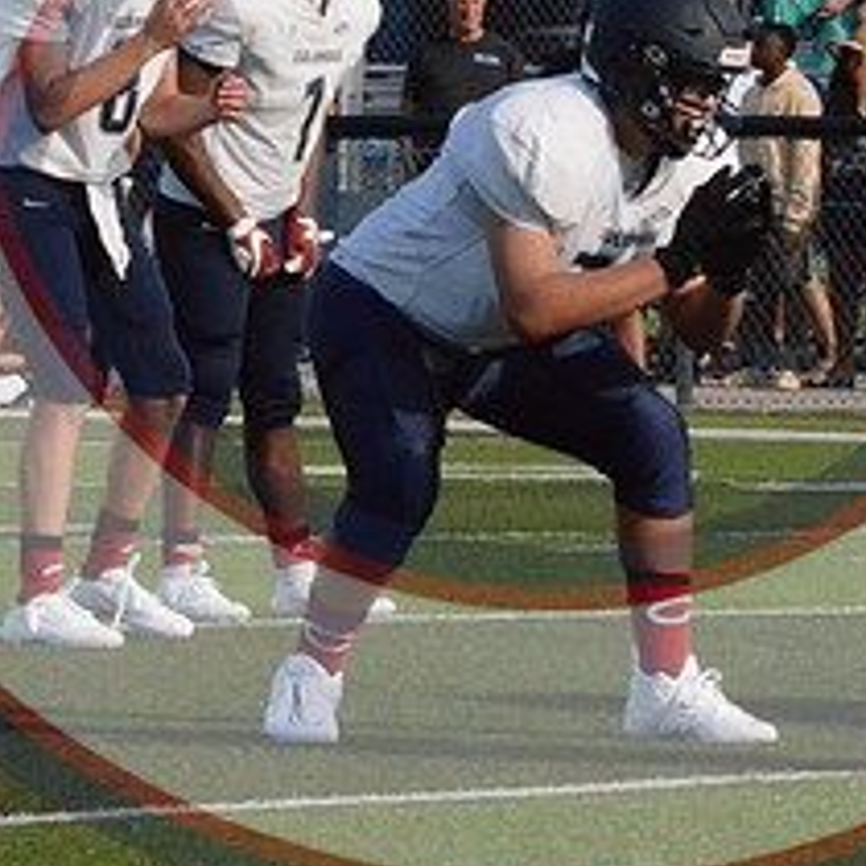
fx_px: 15430
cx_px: 532
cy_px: 165
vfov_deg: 3.2
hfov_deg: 3.2
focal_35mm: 545
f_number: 25
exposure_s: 1/1250
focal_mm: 155
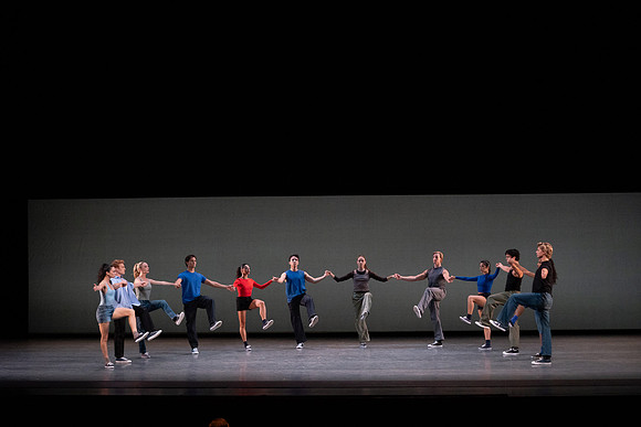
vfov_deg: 16.3
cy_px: 214
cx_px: 320
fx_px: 1496
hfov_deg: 24.2
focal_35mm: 84
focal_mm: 84
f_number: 8
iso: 8000
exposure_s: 1/400
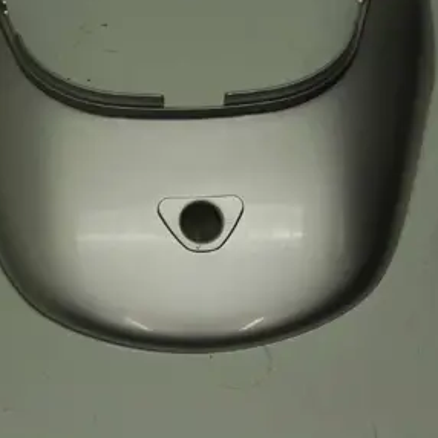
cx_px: 195
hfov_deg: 15.7
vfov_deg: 15.7
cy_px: 170
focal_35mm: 111
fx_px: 1589
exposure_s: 1/125
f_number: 5.6
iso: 400
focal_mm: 46
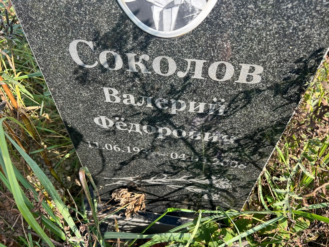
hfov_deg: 67.3
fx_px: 247
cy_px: 124
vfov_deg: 53.1
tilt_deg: -47.0
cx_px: 164
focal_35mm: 26
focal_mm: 5.7
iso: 50
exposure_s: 1/687
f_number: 1.5
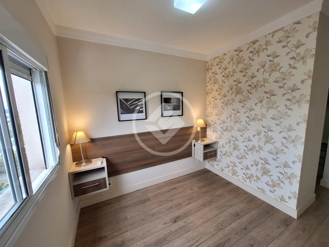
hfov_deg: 106.2
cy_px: 124
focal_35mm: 13
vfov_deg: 89.9
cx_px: 164
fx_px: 124
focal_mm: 1.74
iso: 50
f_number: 2.2
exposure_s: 1/60
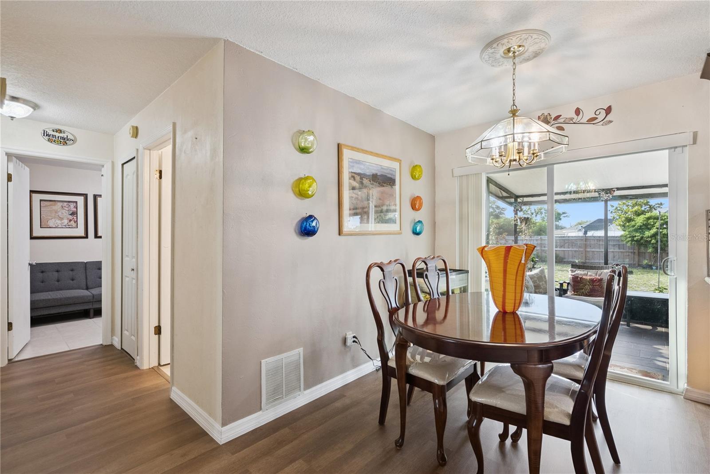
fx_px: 316
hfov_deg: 96.7
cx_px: 355
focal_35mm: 16
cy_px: 237
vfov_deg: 73.8
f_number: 9
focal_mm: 16
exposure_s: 1/50
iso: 1600
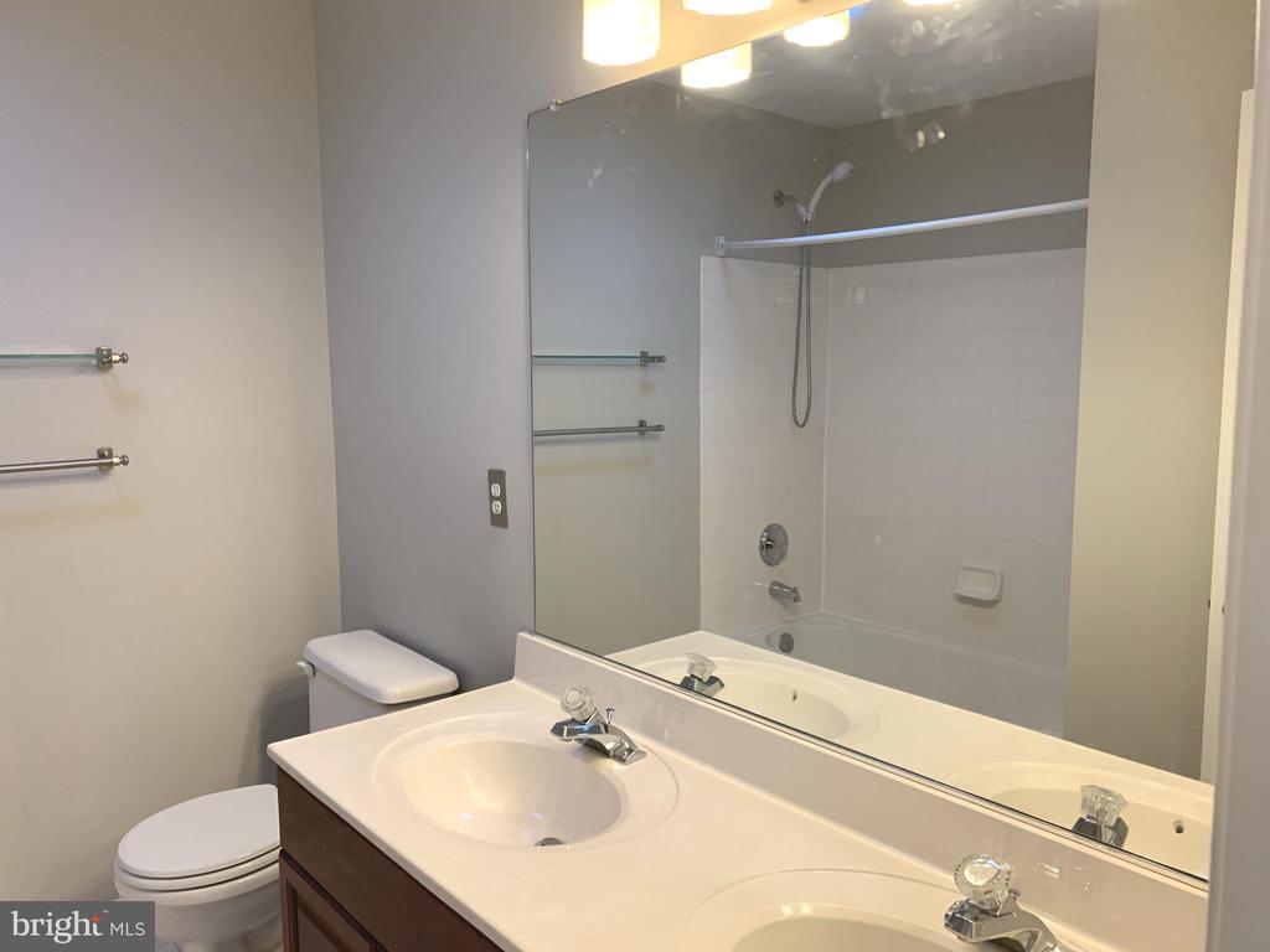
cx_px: 635
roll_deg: +0.3
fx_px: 954
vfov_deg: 53.1
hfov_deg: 67.3
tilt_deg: -6.9
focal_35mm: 26
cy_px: 476
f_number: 1.8
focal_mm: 4.25
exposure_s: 1/60
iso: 125
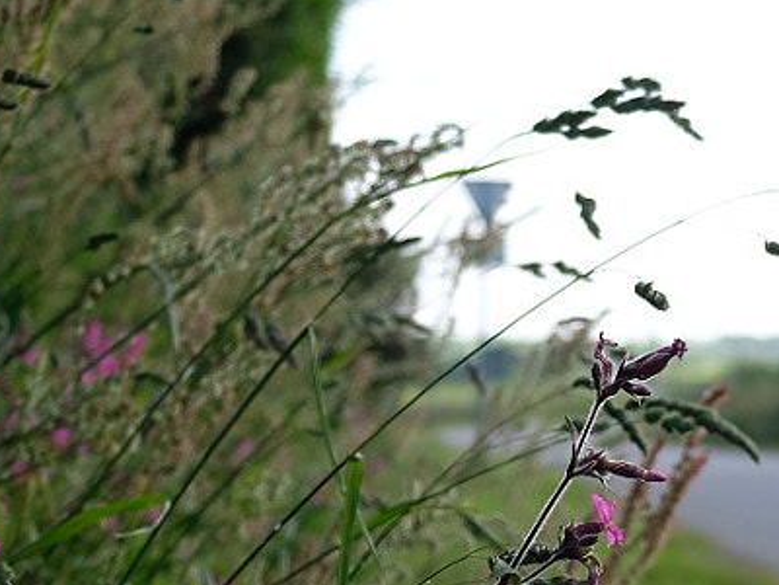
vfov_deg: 12.0
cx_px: 814
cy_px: 442
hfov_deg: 15.7
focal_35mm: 123
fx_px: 2768
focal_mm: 21.4
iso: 200
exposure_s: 1/950
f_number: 3.2
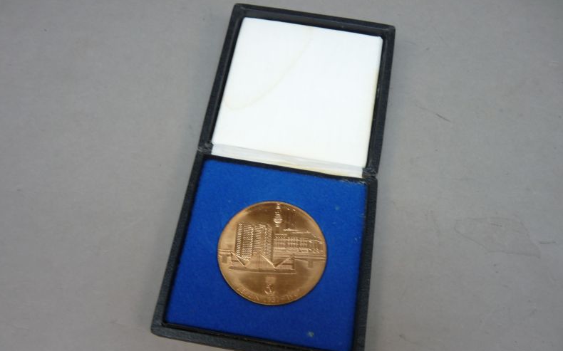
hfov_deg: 64.7
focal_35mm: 29
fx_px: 445
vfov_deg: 42.9
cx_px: 279
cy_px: 207
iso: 100
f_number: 2.8
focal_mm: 4.8
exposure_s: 1/30
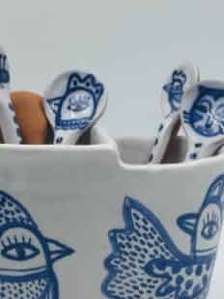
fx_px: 1071
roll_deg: +0.6
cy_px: 151
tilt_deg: -11.4
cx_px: 58
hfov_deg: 11.9
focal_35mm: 124
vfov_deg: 15.9
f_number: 1.78
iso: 64
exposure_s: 1/464
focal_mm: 6.86
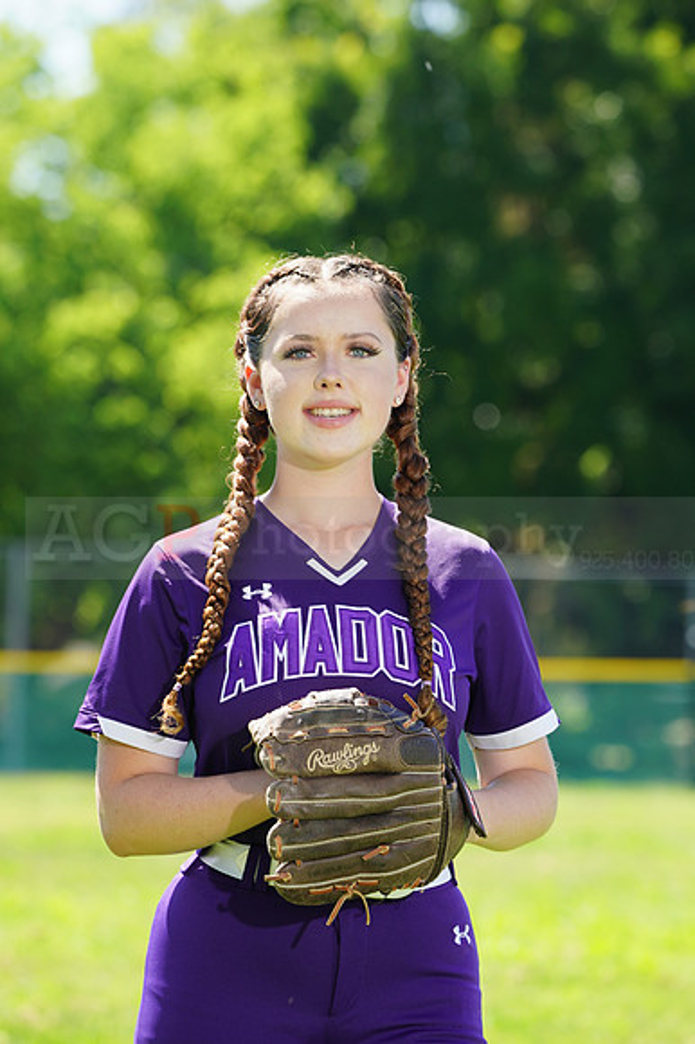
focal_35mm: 294
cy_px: 522
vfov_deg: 7.0
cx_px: 348
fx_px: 8523
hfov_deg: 4.7
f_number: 10
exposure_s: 1/125
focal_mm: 294
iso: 200
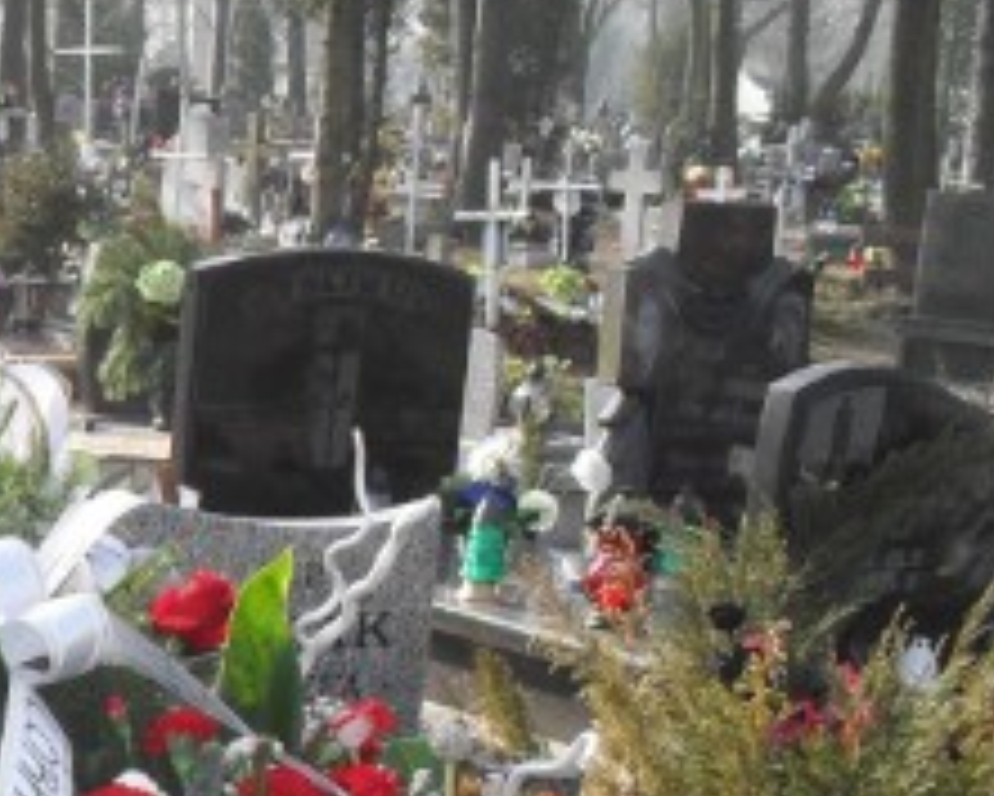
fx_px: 2914
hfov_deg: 18.1
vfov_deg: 14.9
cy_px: 1012
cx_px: -283
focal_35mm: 99
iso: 100
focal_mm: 6.3
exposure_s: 1/350
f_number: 3.2
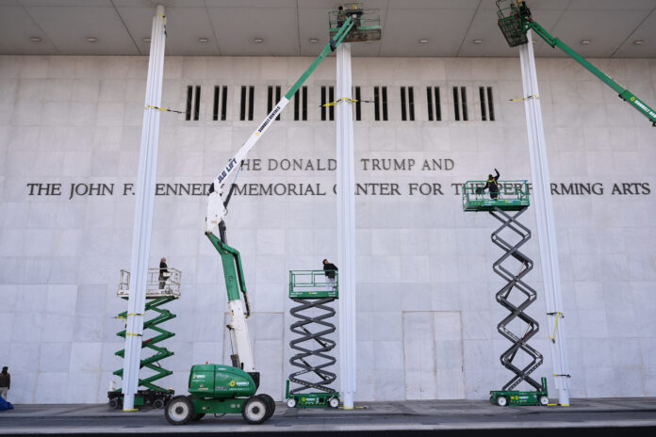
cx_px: 328
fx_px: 547
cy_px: 218
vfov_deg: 43.6
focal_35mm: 30
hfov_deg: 61.9
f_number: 6.3
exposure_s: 1/1250
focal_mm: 30
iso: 1000
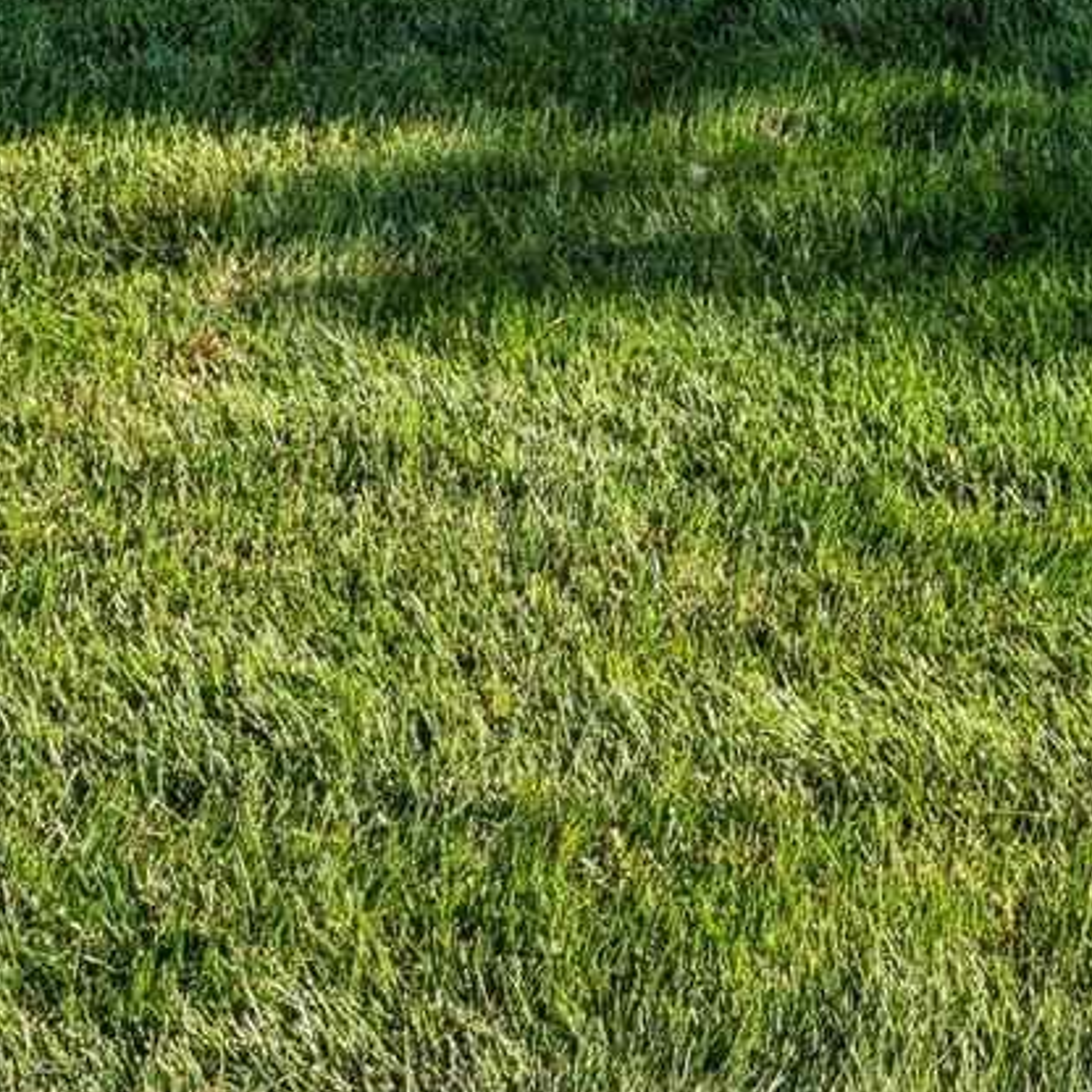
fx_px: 4925
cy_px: -1488
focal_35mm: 138
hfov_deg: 12.0
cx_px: 1659
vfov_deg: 10.8
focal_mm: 22
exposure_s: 1/160
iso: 400
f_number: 13
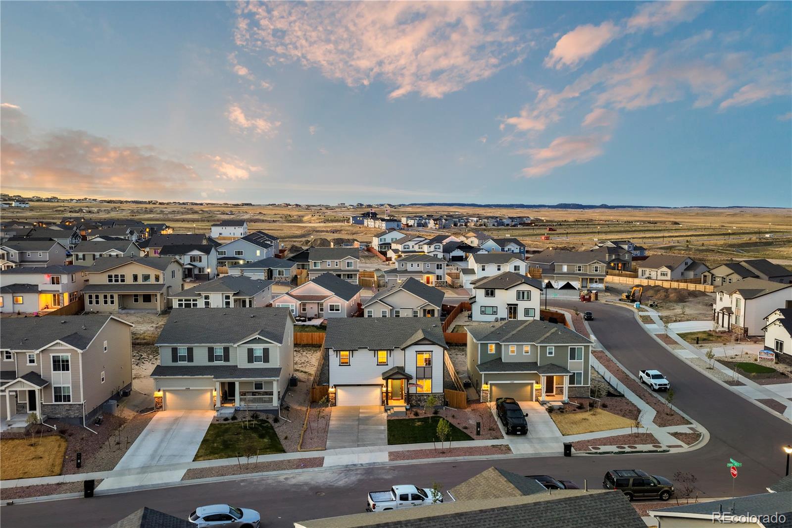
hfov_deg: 65.5
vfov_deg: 46.4
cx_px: 396
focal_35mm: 28
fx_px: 616
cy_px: 264
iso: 640
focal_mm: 14.45
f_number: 2
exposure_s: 1/15
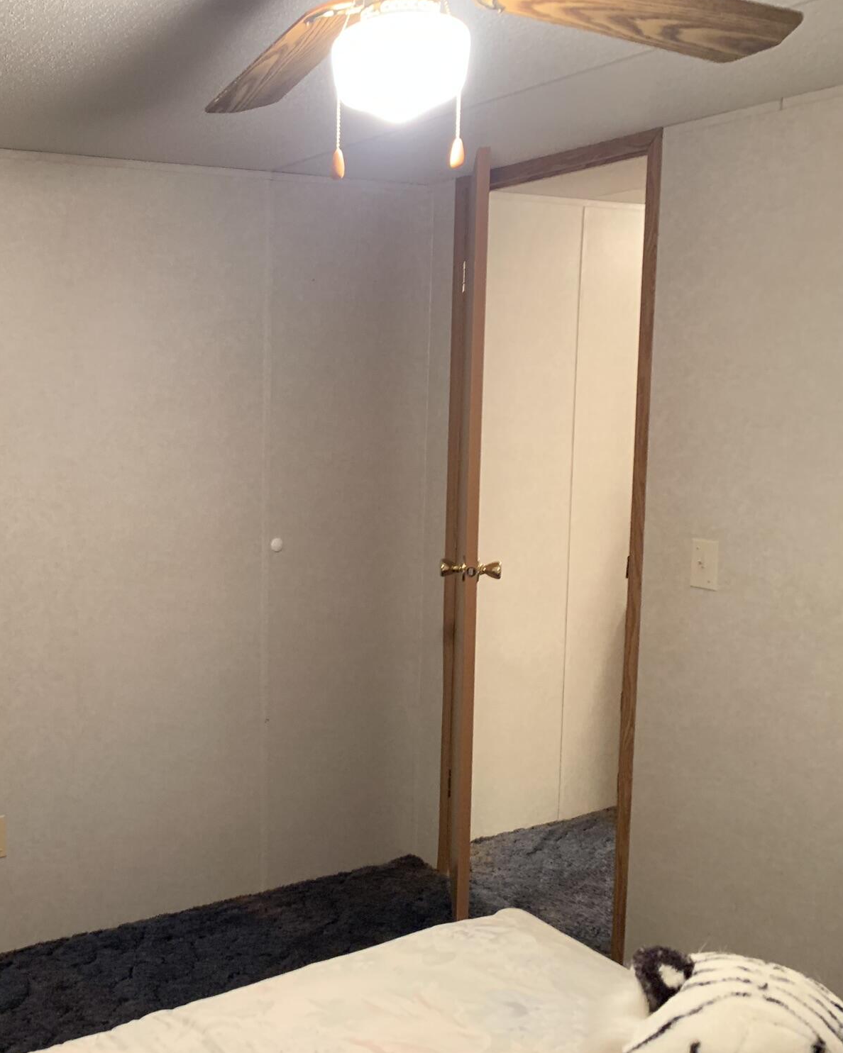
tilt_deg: -6.9
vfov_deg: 51.5
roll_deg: +1.0
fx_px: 1092
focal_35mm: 35
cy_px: 528
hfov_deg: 39.8
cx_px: 123
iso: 400
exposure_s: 1/30
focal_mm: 4.25
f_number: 1.8
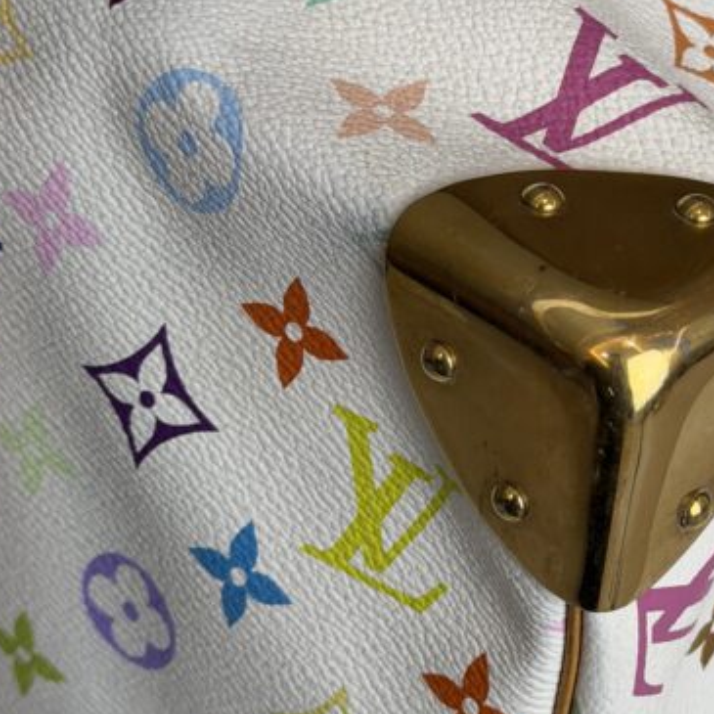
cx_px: 526
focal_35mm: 93
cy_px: 370
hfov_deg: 18.6
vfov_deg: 18.7
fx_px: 2170
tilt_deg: -49.5
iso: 50
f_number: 1.78
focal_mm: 6.76
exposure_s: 1/221
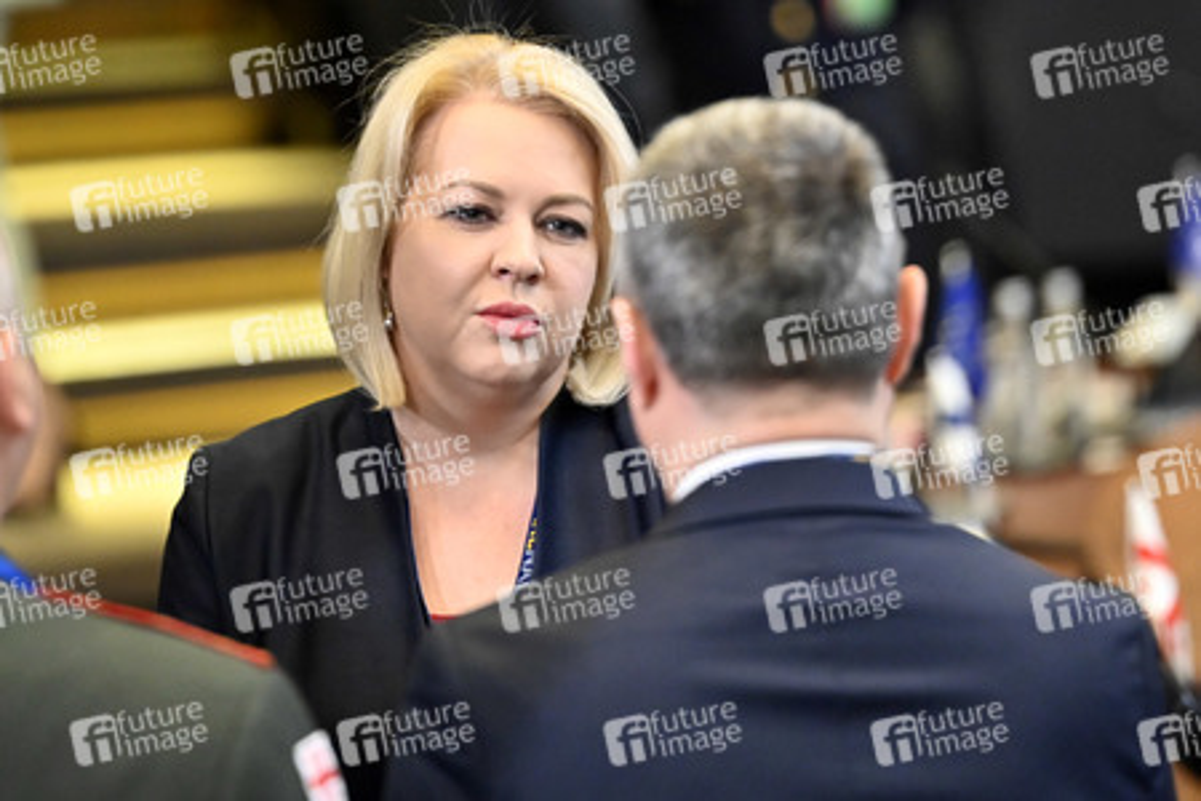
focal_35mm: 200
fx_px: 6672
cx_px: 600
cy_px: 400
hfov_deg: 10.3
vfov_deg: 6.9
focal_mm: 200
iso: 4000
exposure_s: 1/500
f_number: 2.8
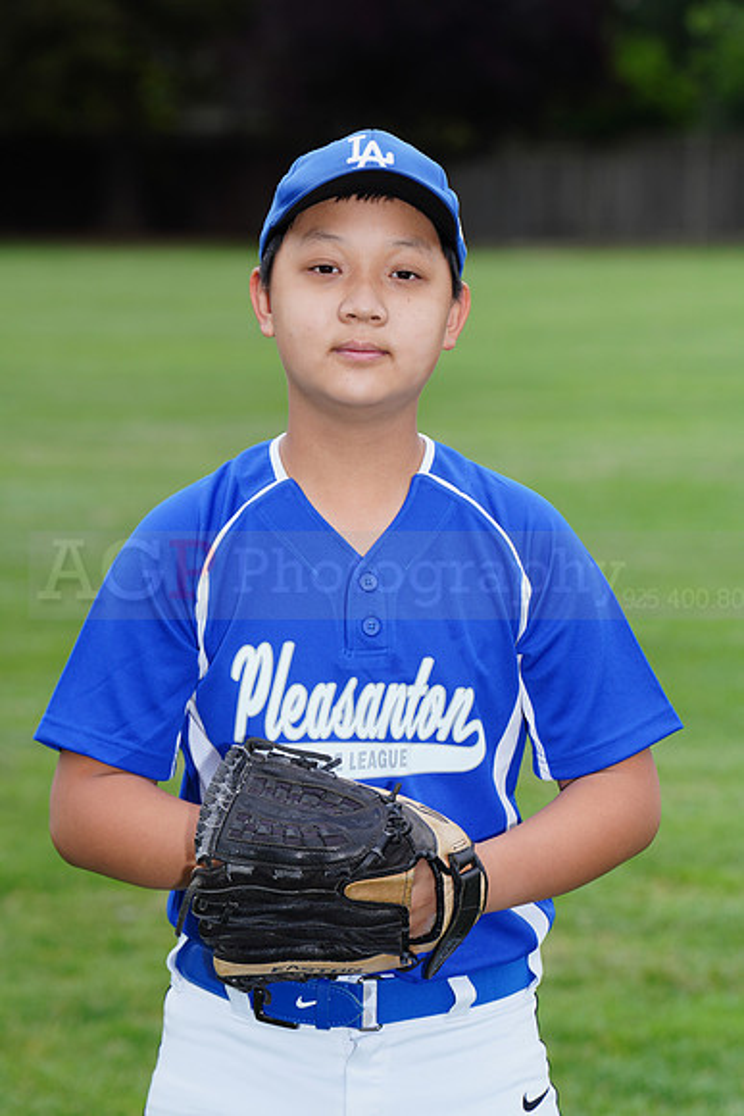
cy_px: 558
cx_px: 372
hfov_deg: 7.2
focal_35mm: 191
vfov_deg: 10.8
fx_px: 5917
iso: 200
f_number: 8
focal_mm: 191
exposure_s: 1/200
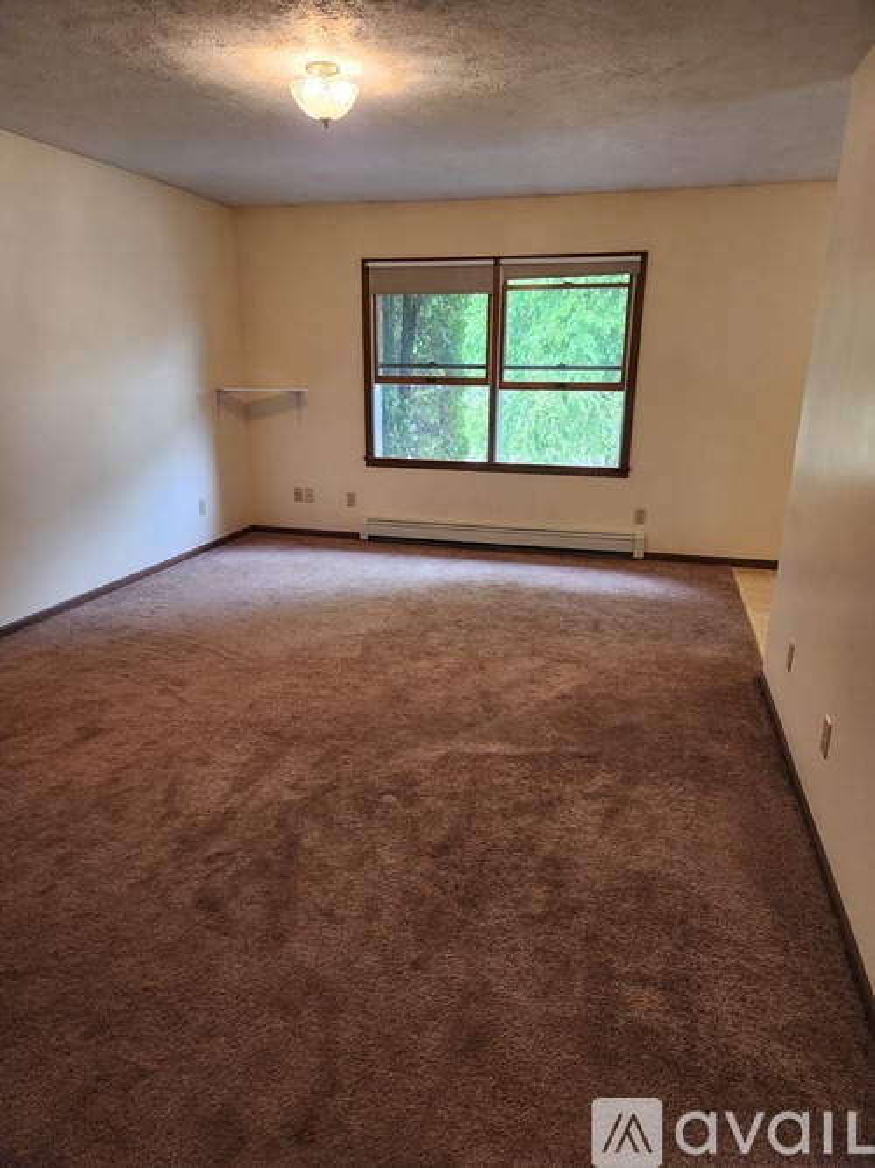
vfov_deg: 73.9
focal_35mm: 23
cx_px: 438
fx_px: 775
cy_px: 584
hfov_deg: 58.9
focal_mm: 5.4
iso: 250
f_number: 1.8
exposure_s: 1/120
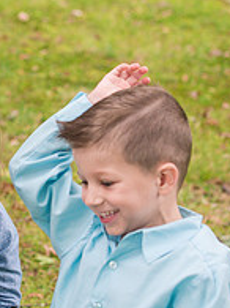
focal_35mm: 200
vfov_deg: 9.9
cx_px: -36
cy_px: 138
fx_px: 1774
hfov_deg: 7.4
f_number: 4.5
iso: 1000
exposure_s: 1/250
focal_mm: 70
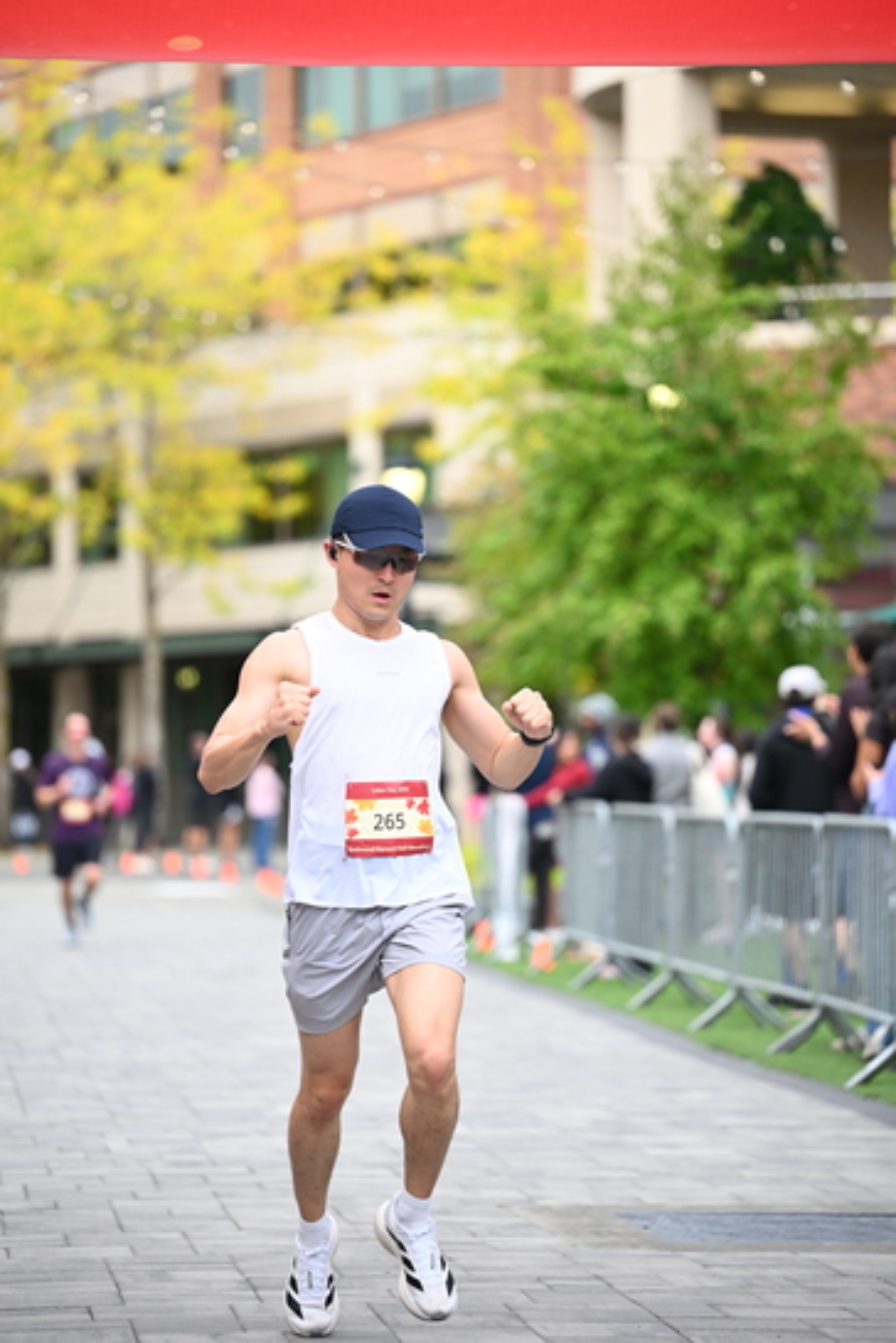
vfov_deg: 15.6
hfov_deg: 10.5
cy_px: 672
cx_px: 447
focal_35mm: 131
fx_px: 4890
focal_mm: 130
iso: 1000
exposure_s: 1/2000
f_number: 2.8
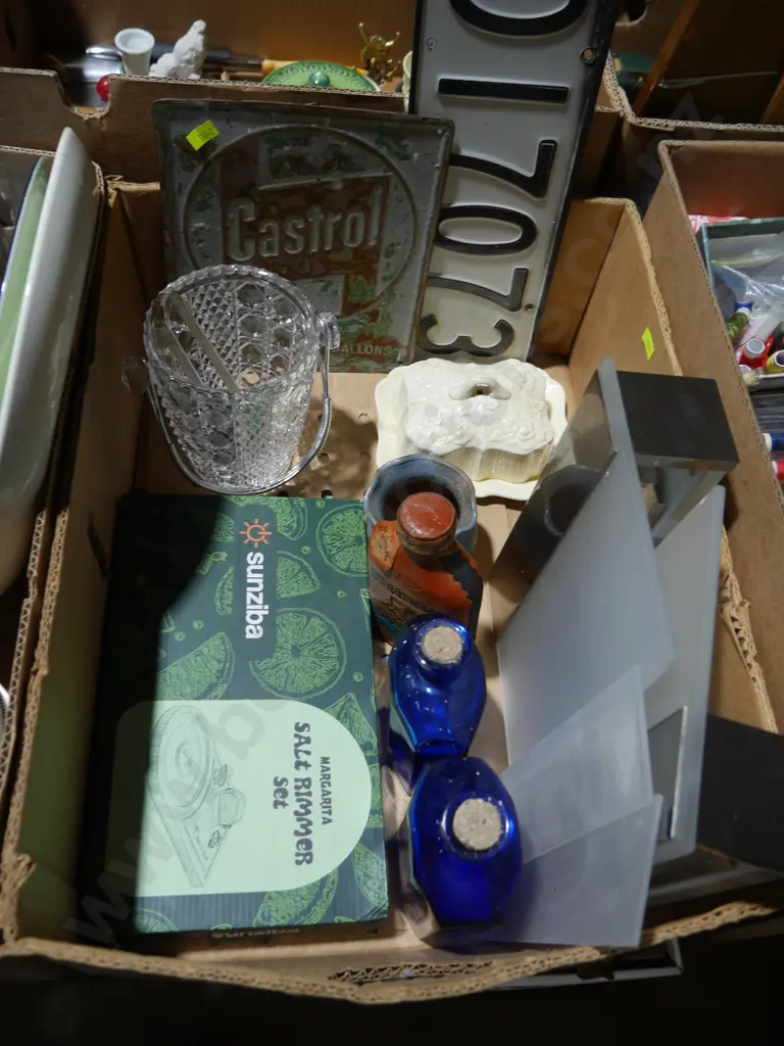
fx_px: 846
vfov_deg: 63.4
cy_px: 523
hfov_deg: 49.7
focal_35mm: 28
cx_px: 392
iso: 200
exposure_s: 1/80
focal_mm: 14
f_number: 3.5
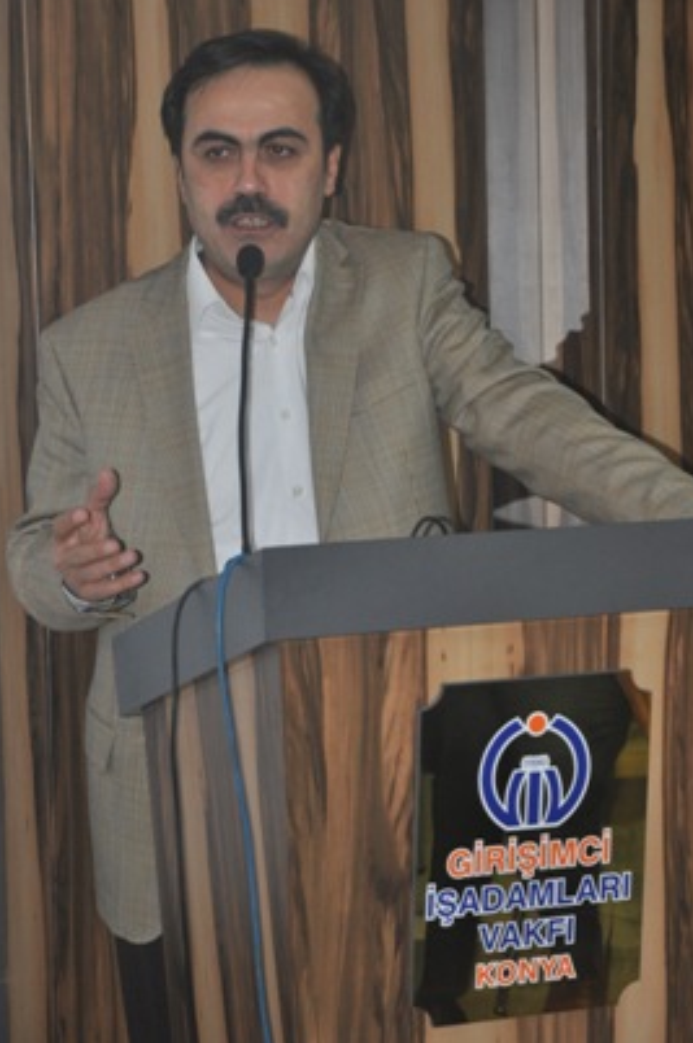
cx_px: 361
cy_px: 488
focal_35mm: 117
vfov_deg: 17.5
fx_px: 3387
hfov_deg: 11.7
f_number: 4.5
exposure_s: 1/60
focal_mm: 70
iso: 800
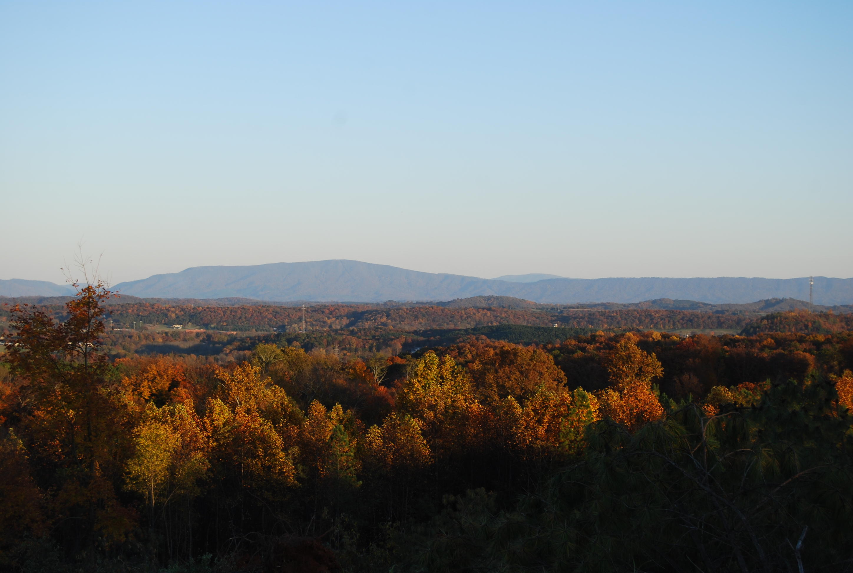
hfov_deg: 29.2
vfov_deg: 19.8
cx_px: 426
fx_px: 1638
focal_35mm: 69
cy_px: 286
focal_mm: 46
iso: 110
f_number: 5.6
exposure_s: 1/125
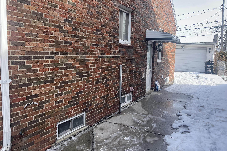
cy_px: 71
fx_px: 170
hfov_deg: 67.4
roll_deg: -1.0
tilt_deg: -7.8
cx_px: 110
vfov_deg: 47.9
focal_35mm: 27
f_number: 1.6
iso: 32
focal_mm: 5.1
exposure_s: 1/938
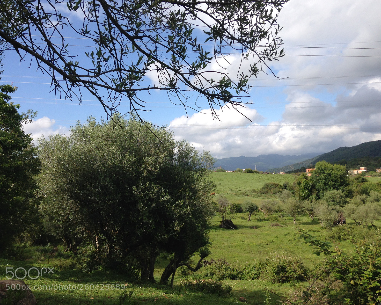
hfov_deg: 51.5
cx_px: 197
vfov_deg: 42.2
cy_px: 152
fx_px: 395
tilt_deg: +3.9
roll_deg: +1.3
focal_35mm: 35
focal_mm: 4.12
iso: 50
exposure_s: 1/1695
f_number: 2.4
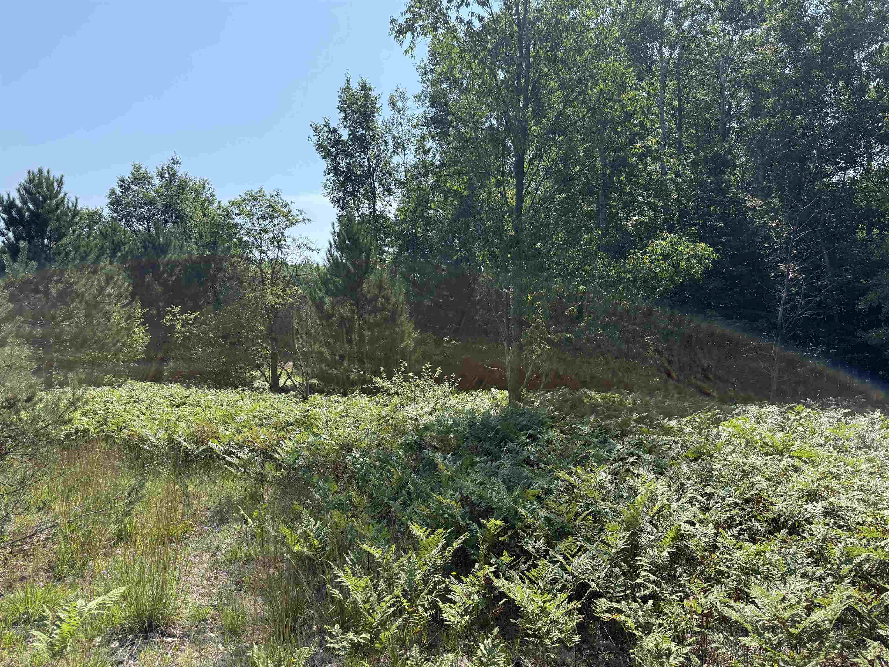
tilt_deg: +1.7
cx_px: 444
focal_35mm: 24
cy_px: 334
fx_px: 616
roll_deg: +0.1
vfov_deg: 56.8
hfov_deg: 71.6
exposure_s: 1/3759
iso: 100
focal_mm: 6.76
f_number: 1.78
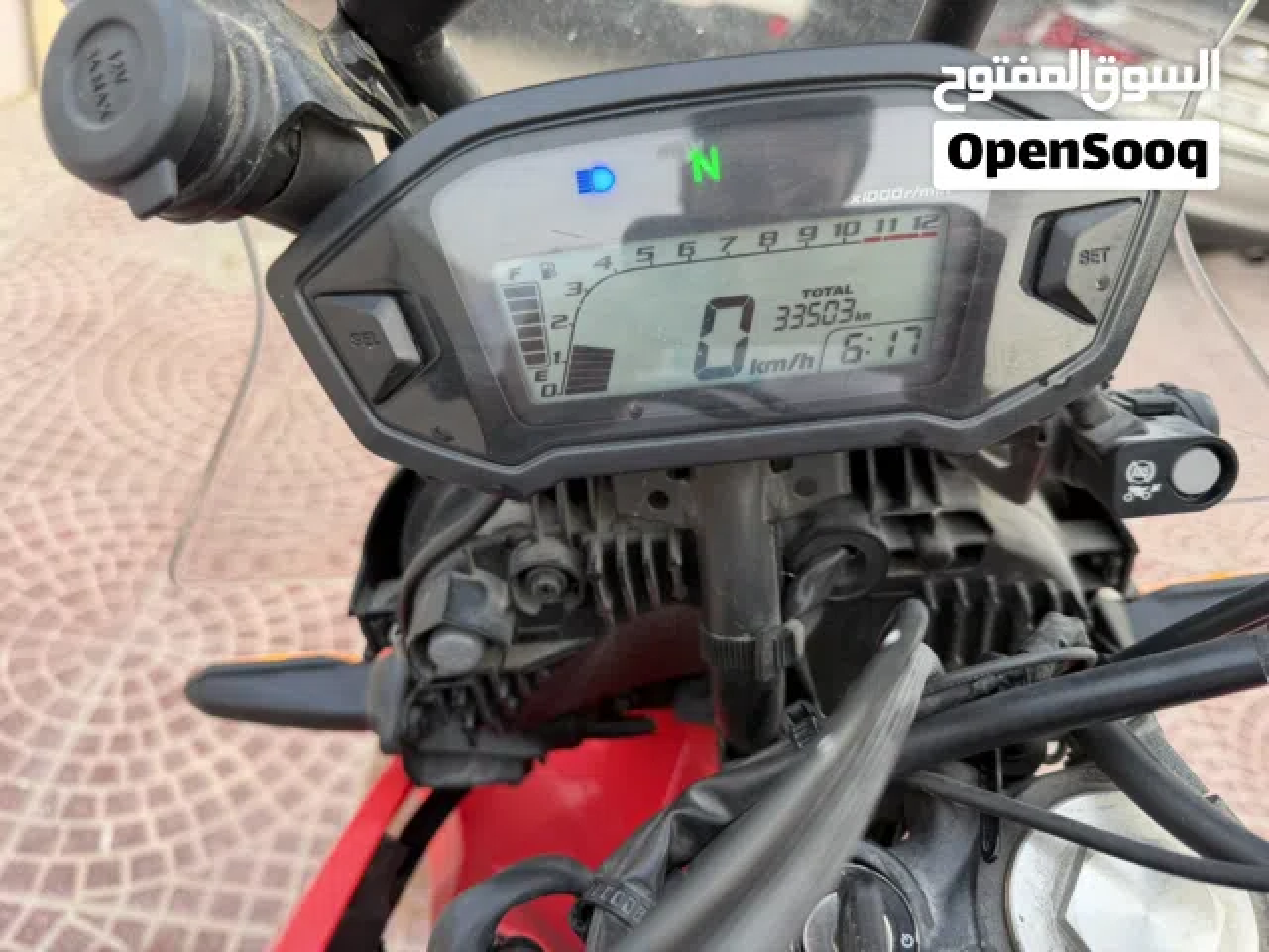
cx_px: 634
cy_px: 476
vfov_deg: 56.8
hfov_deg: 71.6
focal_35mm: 24
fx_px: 880
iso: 80
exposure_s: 1/121
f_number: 1.78
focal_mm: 6.76
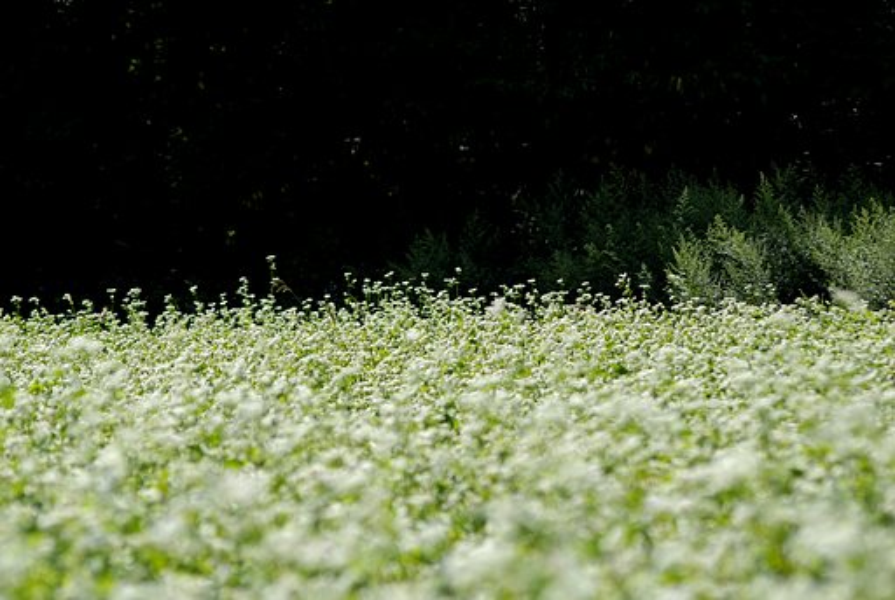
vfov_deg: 7.7
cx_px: 448
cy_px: 300
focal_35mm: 180
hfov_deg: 11.4
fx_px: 4481
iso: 100
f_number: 5.6
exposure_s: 1/500
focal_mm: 120
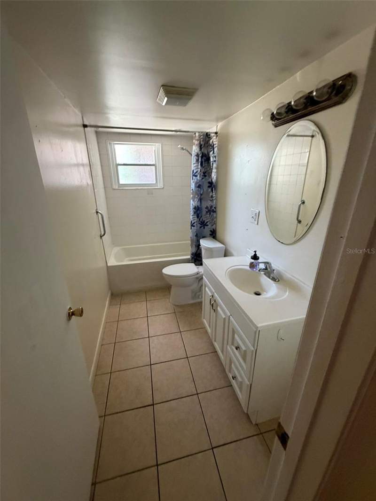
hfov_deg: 85.7
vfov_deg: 102.1
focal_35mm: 14
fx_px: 203
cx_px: 188
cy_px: 250
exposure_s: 1/60
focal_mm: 2.22
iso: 400
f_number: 2.2
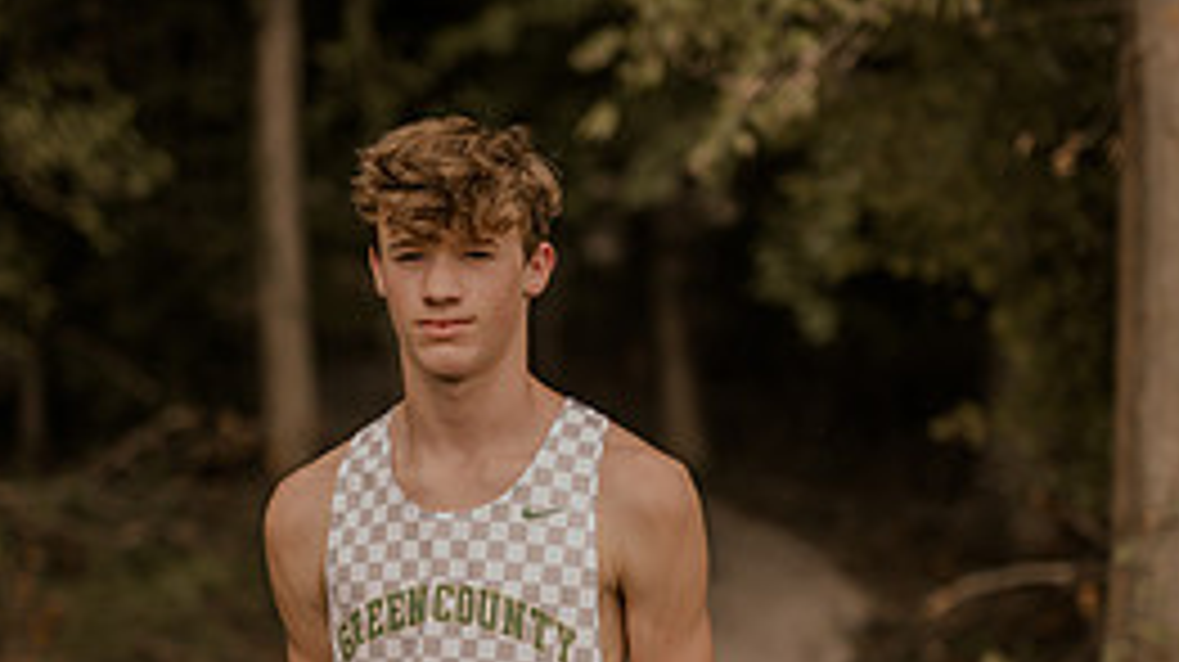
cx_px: 558
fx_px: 2812
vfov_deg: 13.3
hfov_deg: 23.7
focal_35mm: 90
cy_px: 576
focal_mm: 50
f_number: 1.4
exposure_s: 1/1000
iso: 64
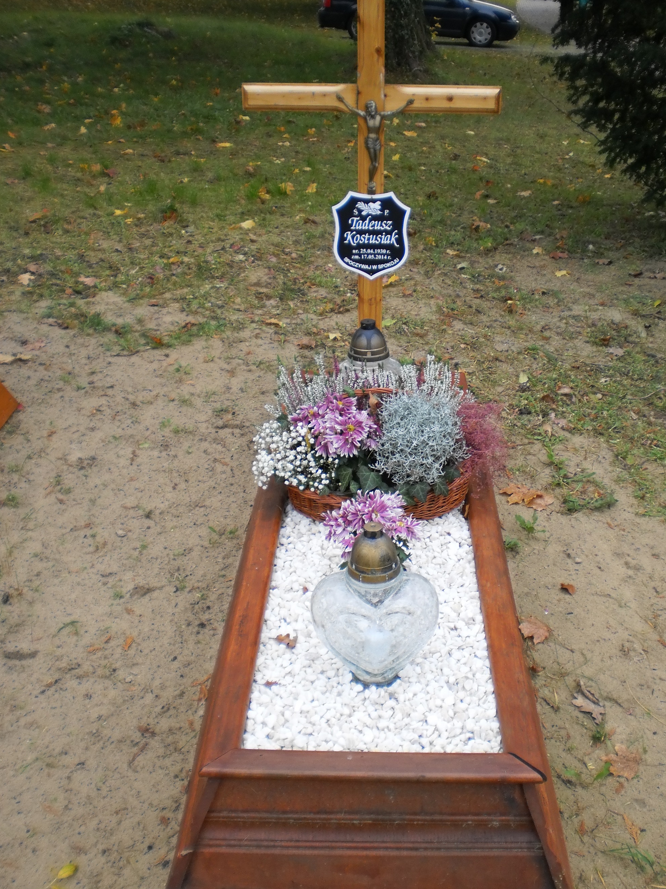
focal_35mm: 38
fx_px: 975
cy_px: 463
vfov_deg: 49.0
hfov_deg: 37.7
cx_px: 345
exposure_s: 1/30
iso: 100
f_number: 3.1
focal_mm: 6.3
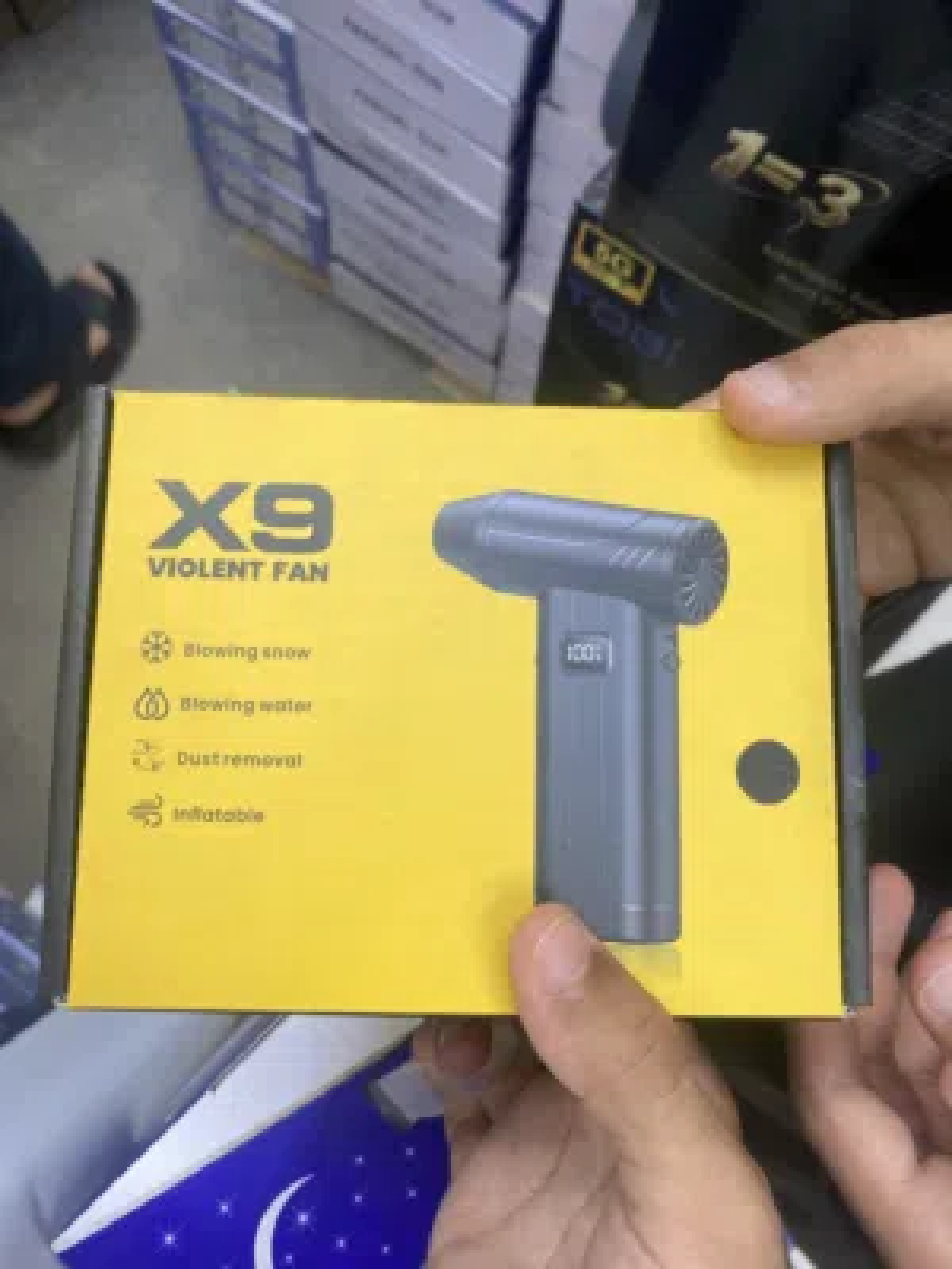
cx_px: 476
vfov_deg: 67.3
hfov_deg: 53.1
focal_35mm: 26
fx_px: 953
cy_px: 634
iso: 40
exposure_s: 1/100
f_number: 1.8
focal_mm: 4.25
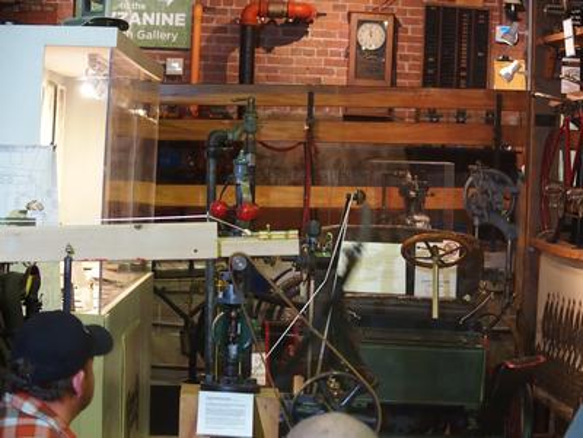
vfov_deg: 13.2
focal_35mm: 112
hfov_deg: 17.6
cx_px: 292
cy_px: 219
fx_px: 1886
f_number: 2.8
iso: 800
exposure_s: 1/30
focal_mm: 24
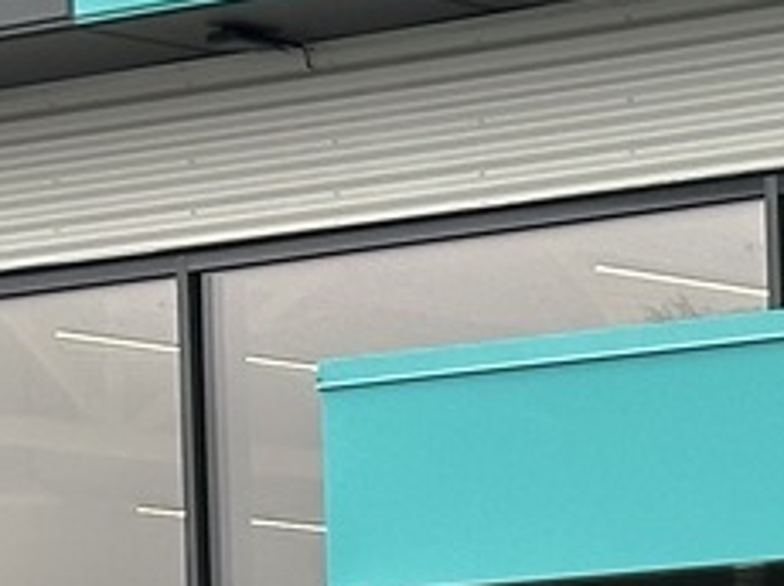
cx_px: 1899
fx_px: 6810
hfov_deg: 6.3
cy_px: 1376
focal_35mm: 301
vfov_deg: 4.8
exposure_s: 1/541
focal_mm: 6.86
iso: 64
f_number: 1.78
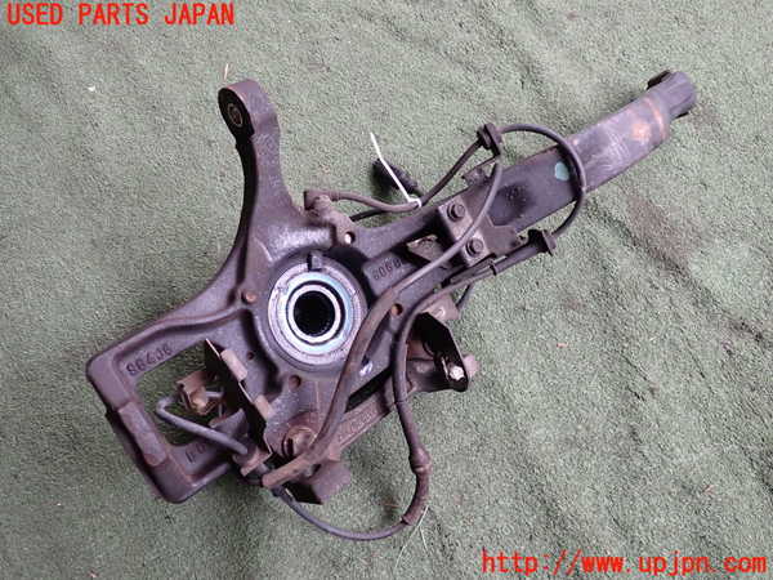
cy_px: 290
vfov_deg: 46.8
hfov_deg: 60.0
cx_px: 386
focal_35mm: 30
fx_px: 670
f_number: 2.3
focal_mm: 5.4
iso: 200
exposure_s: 1/125
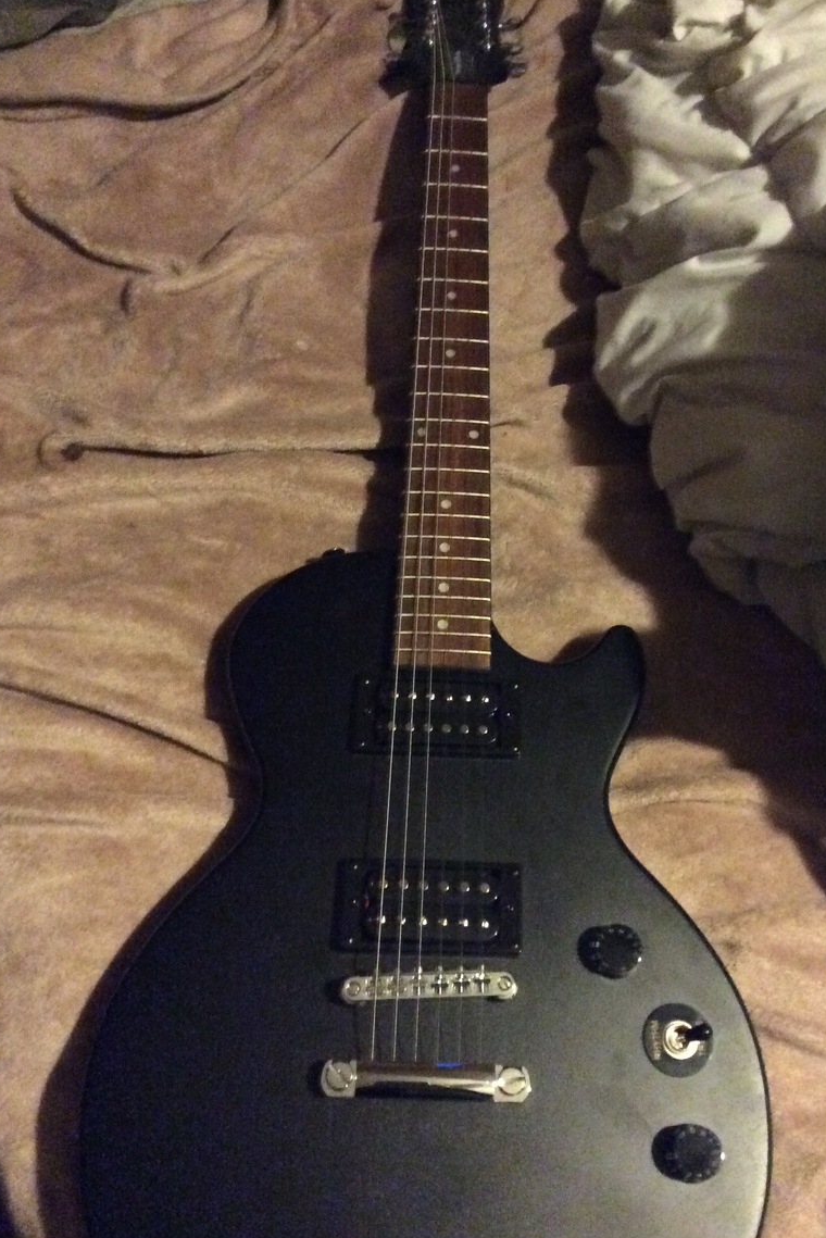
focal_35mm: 35
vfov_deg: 54.4
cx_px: 473
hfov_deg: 37.8
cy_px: 613
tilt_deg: -64.4
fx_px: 1204
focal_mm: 3.3
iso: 800
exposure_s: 1/15
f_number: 2.4
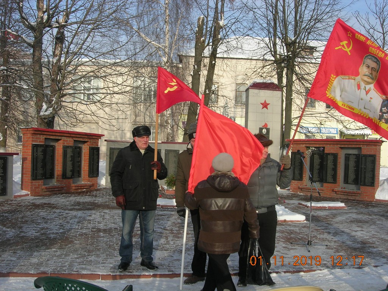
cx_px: 194
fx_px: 426
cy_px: 146
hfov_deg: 49.0
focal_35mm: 38
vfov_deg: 37.7
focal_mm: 7.8
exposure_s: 1/508
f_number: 4.8
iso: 64
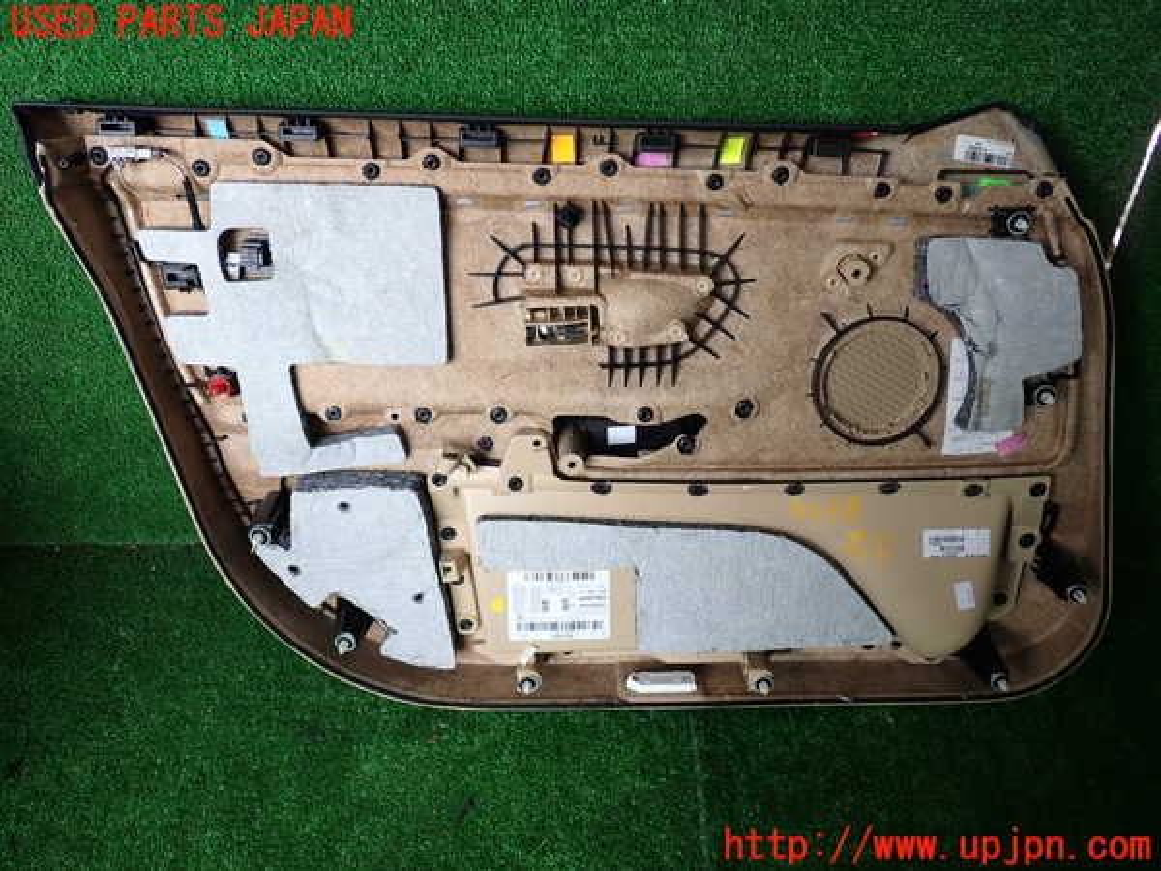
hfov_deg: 60.0
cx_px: 580
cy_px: 436
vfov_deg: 46.8
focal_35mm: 30
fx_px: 1006
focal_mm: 5.4
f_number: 2.3
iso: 100
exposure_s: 1/160
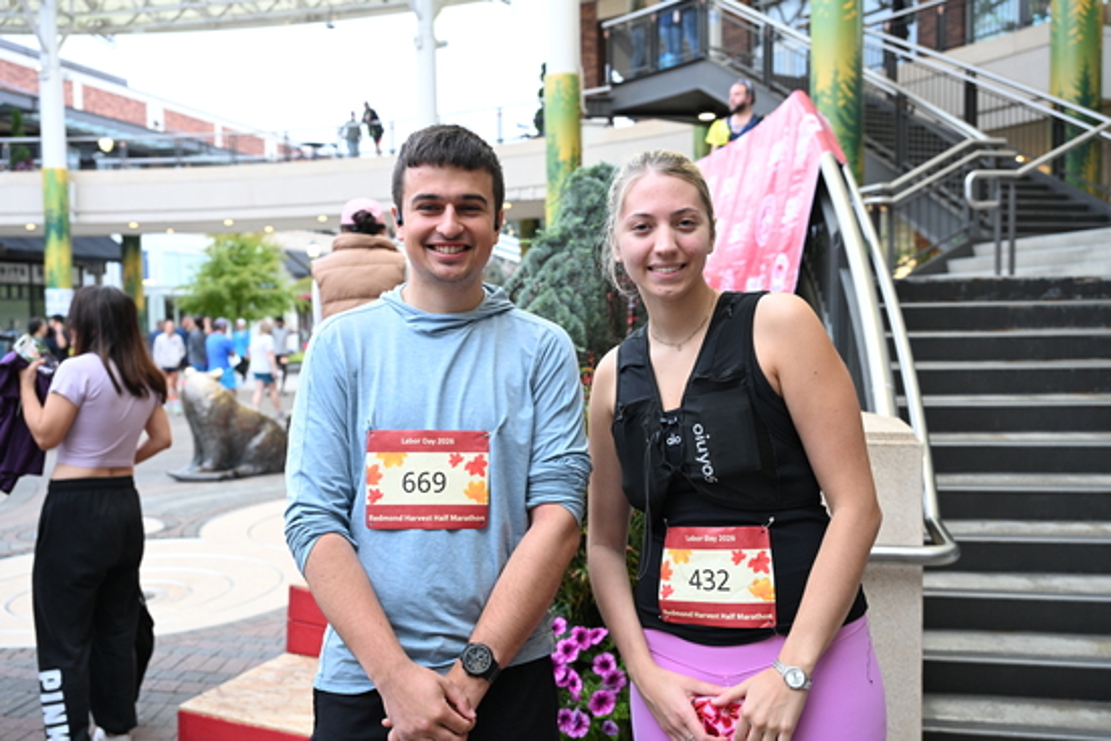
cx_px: 556
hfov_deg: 55.8
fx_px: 1049
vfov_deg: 38.9
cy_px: 370
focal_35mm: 34
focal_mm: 34
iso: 2000
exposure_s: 1/250
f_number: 4
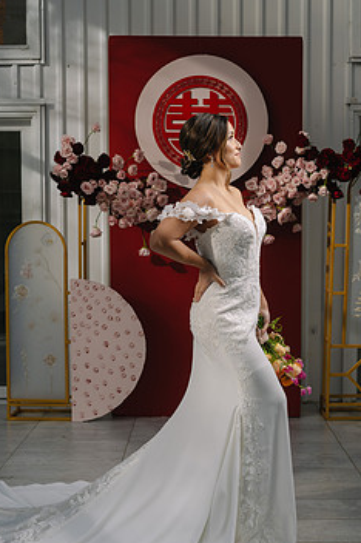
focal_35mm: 64
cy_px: 309
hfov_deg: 21.2
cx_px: 185
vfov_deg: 31.4
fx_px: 964
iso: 50
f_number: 5
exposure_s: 1/200
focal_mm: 50
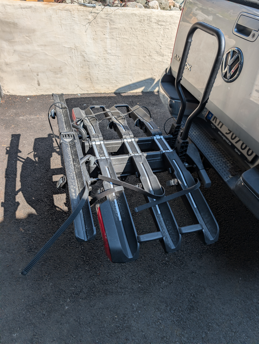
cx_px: 130
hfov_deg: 56.9
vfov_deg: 71.5
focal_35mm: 24
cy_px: 172
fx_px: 239
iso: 20
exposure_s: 1/723
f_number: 1.68
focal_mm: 6.9
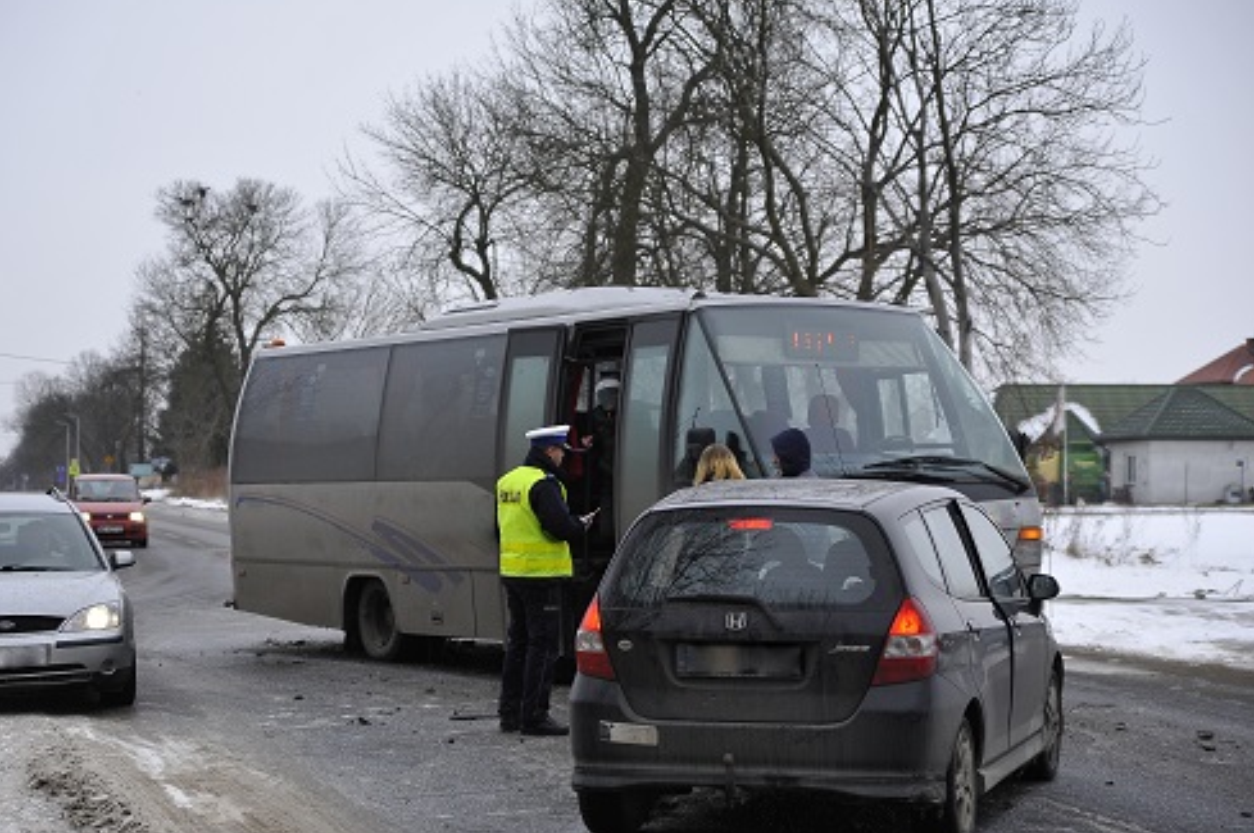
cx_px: 564
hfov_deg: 26.3
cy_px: 450
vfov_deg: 17.7
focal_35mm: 77
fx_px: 2679
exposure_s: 1/3200
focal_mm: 66
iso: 640
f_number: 2.8
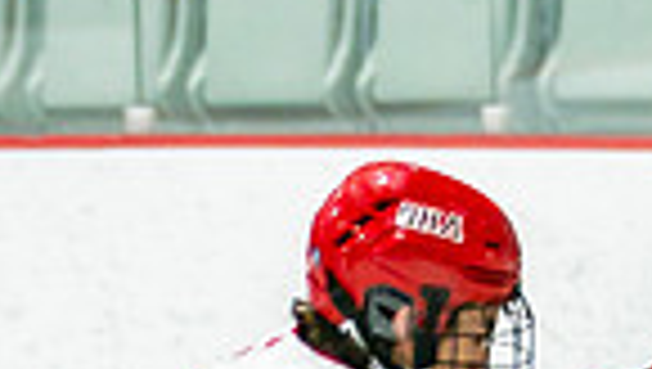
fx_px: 11079
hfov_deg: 3.4
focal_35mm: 640
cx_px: 502
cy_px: 743
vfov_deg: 1.9
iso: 640
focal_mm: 90
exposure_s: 1/640
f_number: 2.8
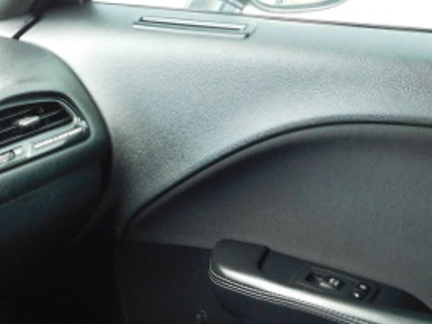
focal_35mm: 65
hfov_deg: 29.8
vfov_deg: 22.5
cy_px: 224
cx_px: 200
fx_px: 811
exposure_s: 1/30
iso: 360
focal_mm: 4.9
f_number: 3.2
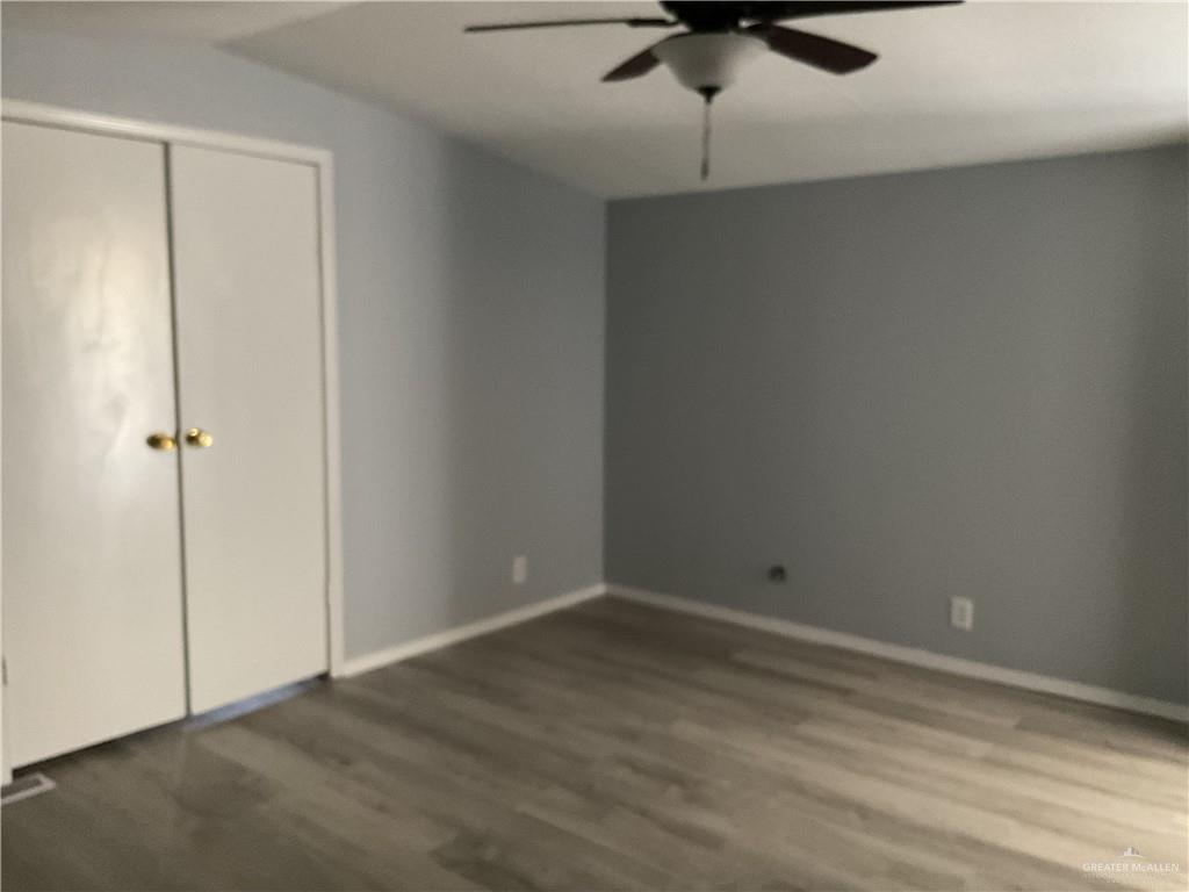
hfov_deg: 61.7
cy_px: 446
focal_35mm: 29
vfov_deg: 48.2
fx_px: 996
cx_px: 594
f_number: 1.8
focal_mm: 3
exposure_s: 1/25
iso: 320
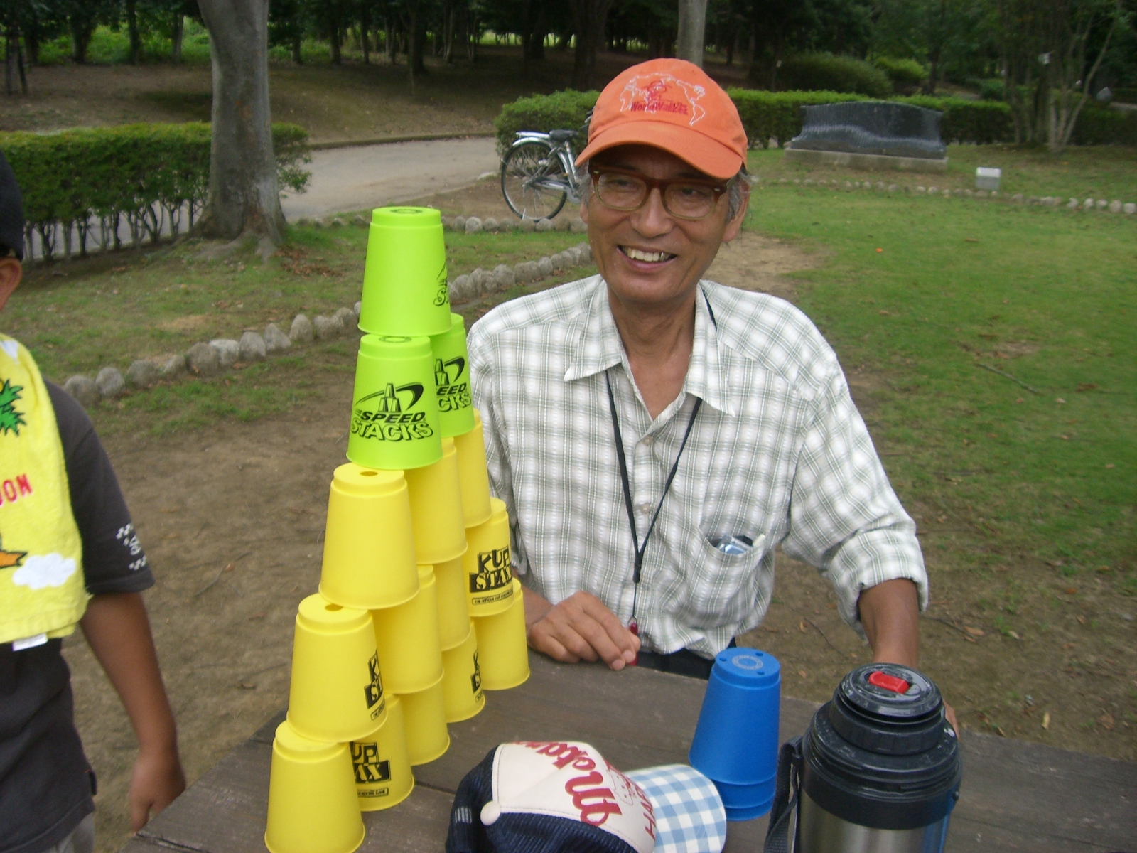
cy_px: 426
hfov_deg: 49.0
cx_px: 568
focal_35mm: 38
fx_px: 1248
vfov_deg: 37.7
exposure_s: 1/250
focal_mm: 6.2
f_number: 2.7
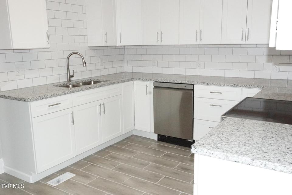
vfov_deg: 40.0
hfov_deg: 57.2
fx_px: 268
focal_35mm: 33
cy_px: 98
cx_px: 146
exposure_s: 1/160
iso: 6400
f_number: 13
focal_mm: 22
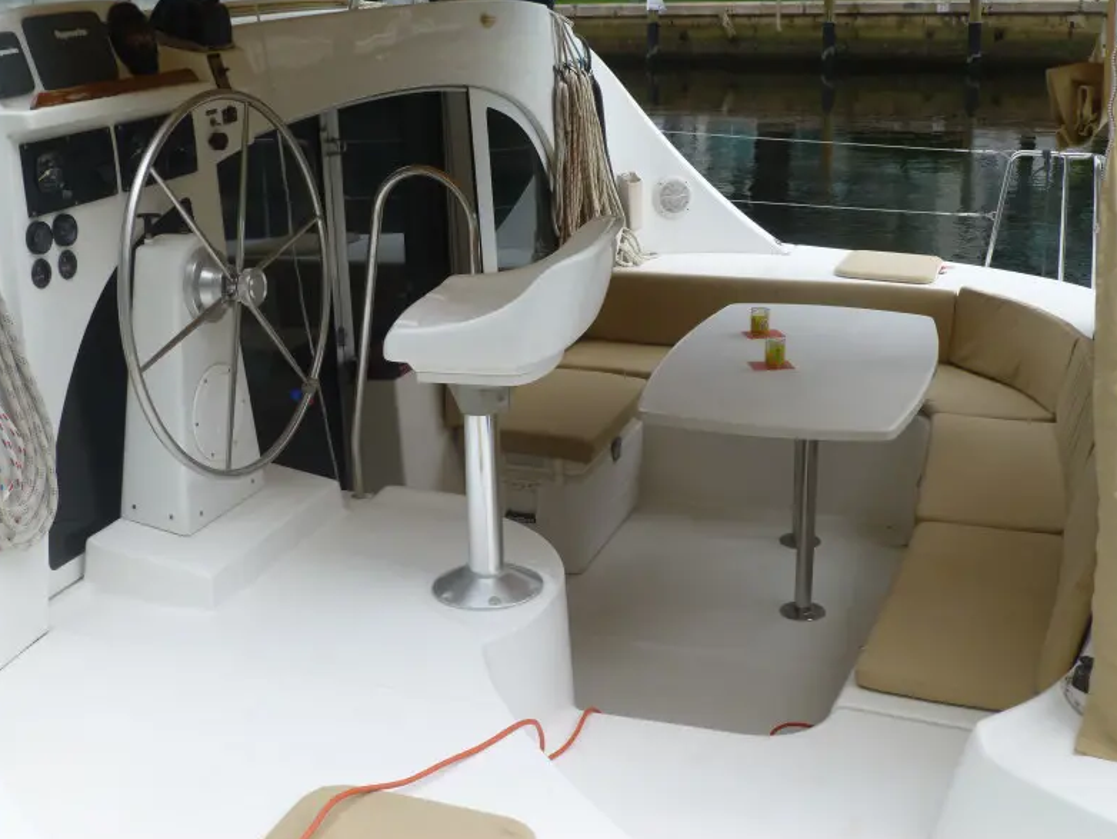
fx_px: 1453
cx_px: 564
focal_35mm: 45
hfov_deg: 42.1
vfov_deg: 32.2
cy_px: 416
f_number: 4.1
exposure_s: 1/250
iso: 100
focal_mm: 7.9
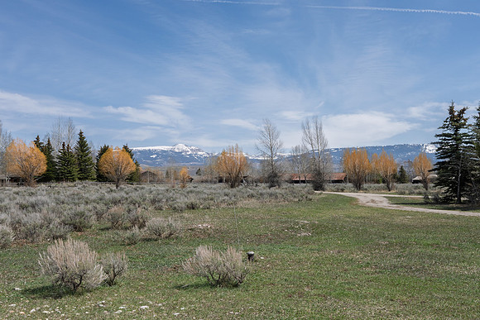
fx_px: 480
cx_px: 240
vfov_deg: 36.9
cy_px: 160
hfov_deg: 53.1
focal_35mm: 36
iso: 200
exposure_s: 1/200
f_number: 16
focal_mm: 24
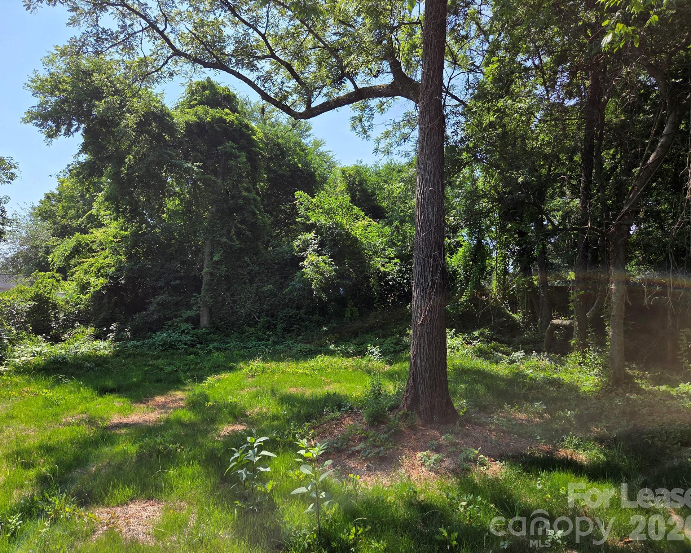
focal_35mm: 24
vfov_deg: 58.8
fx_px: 491
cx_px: 337
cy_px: 276
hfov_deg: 70.3
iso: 80
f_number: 1.8
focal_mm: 5.4
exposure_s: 1/4087
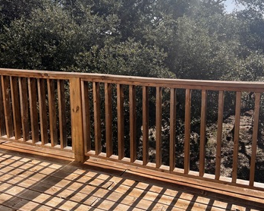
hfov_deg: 51.6
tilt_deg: -10.5
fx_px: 273
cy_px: 94
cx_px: 132
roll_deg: +1.8
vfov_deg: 42.1
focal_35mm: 35
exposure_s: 1/3356
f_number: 1.5
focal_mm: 5.7
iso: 50
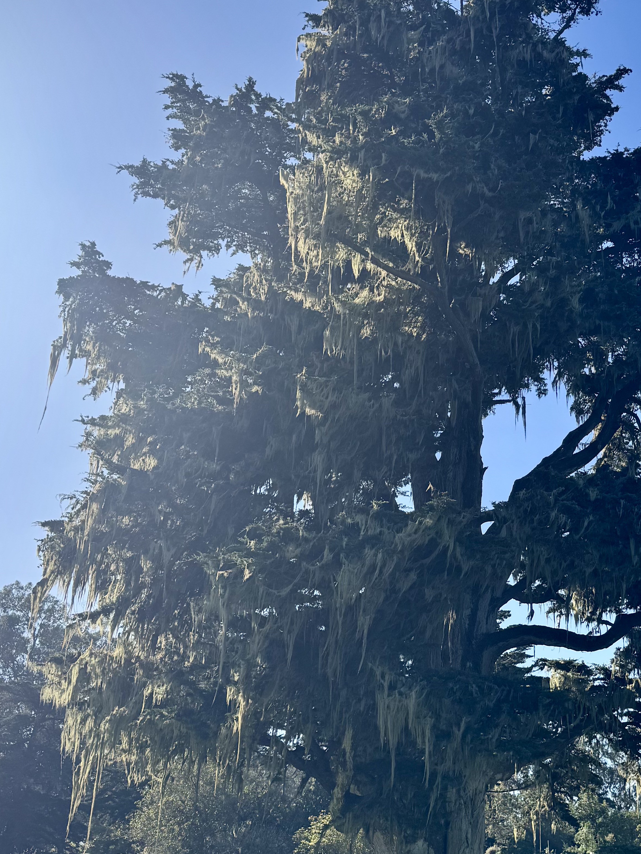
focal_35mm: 44
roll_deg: +4.4
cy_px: 429
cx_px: 488
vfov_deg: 42.9
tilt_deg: +25.4
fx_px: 1086
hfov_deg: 32.2
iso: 80
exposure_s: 1/3096
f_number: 1.78
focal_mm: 6.76
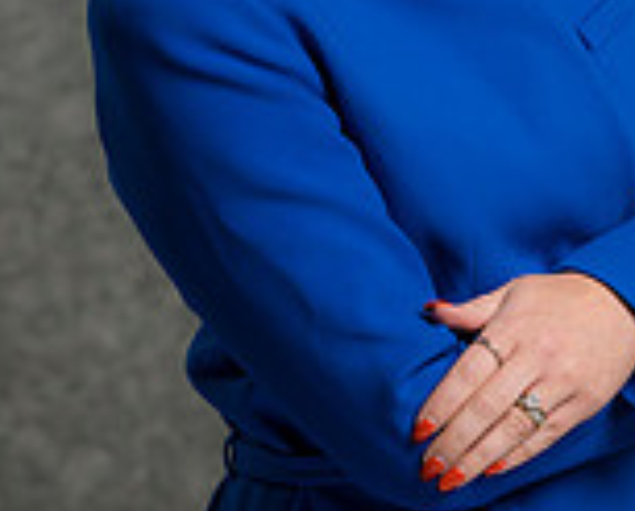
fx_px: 4406
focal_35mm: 234
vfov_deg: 6.6
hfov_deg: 8.2
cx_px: 544
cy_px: 120
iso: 125
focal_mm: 85
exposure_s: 1/200
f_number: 5
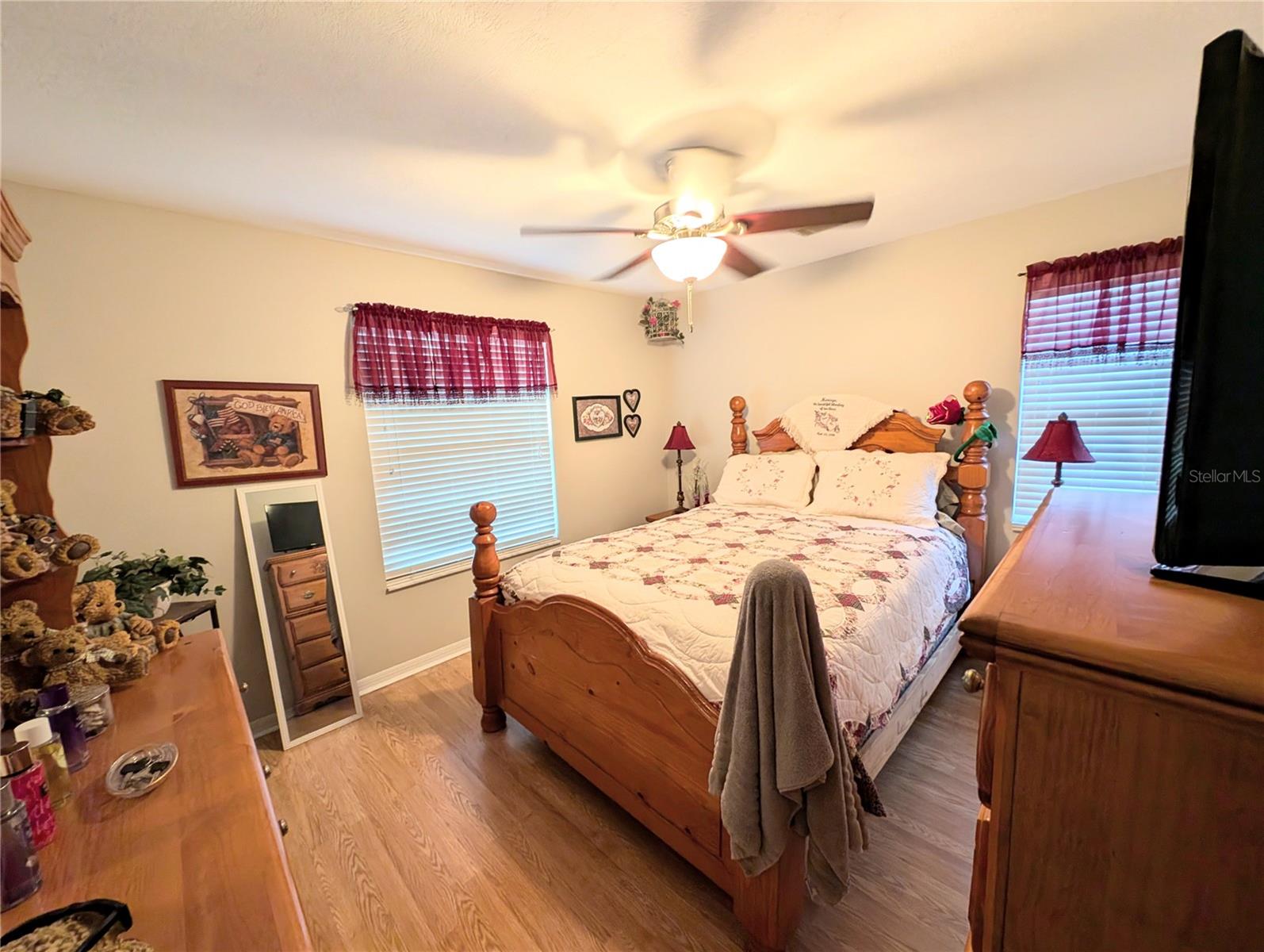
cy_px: 476
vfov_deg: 94.6
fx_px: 439
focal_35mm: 12
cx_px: 632
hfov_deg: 110.5
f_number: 1.95
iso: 120
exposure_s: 1/30
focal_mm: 2.23
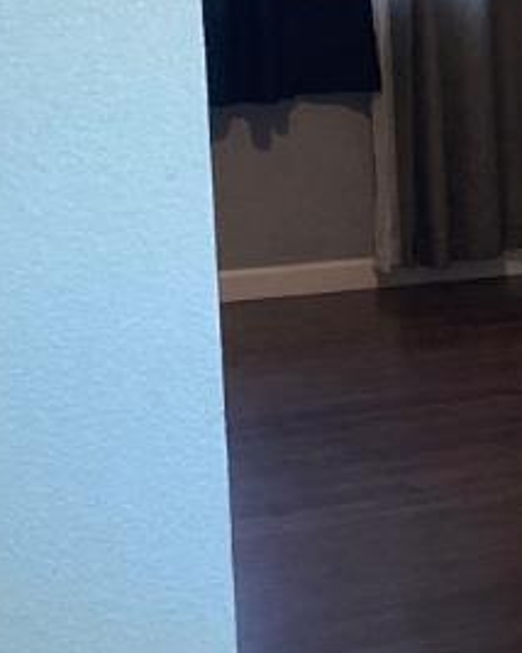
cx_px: 1488
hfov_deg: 9.1
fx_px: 2745
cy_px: 296
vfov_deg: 13.6
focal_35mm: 142
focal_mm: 4.25
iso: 200
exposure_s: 1/60
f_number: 1.8
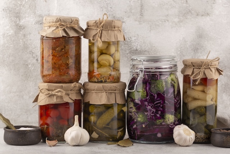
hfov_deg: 19.5
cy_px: 77
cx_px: 115
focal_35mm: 105
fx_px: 671
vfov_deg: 13.0
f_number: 9
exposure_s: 1/125
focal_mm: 105
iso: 100
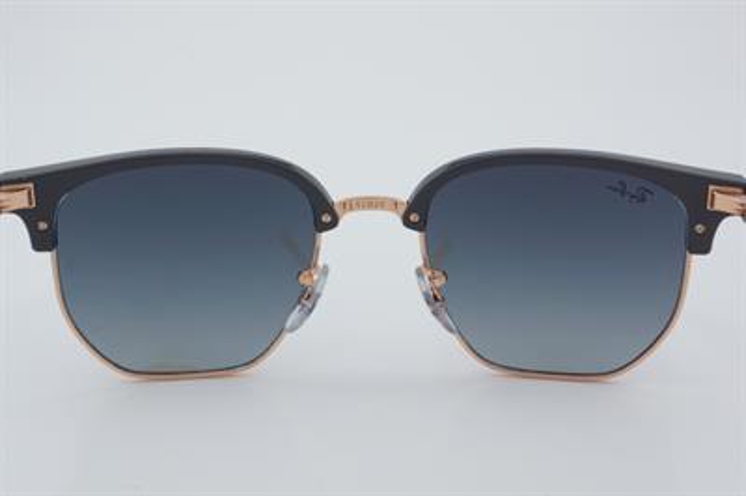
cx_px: 373
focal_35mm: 60
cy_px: 248
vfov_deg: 22.6
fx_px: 1242
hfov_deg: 33.4
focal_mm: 40
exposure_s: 1/4
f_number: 32
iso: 100
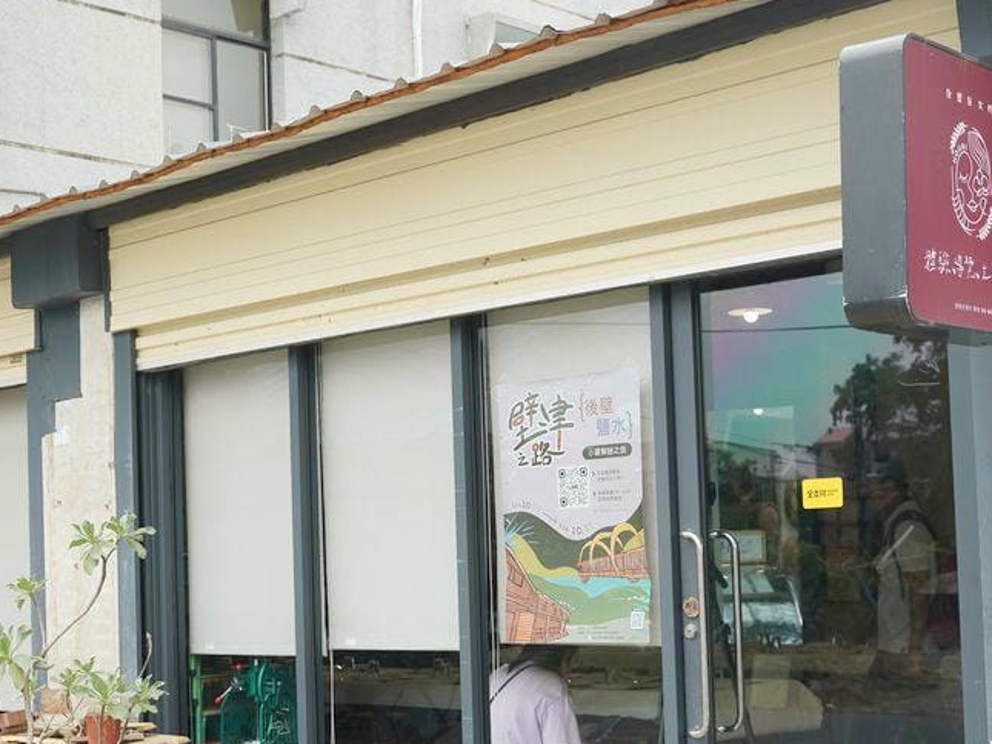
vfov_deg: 24.8
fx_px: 1691
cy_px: 457
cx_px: 546
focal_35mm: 59
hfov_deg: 32.7
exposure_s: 1/160
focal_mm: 33
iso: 160
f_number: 4
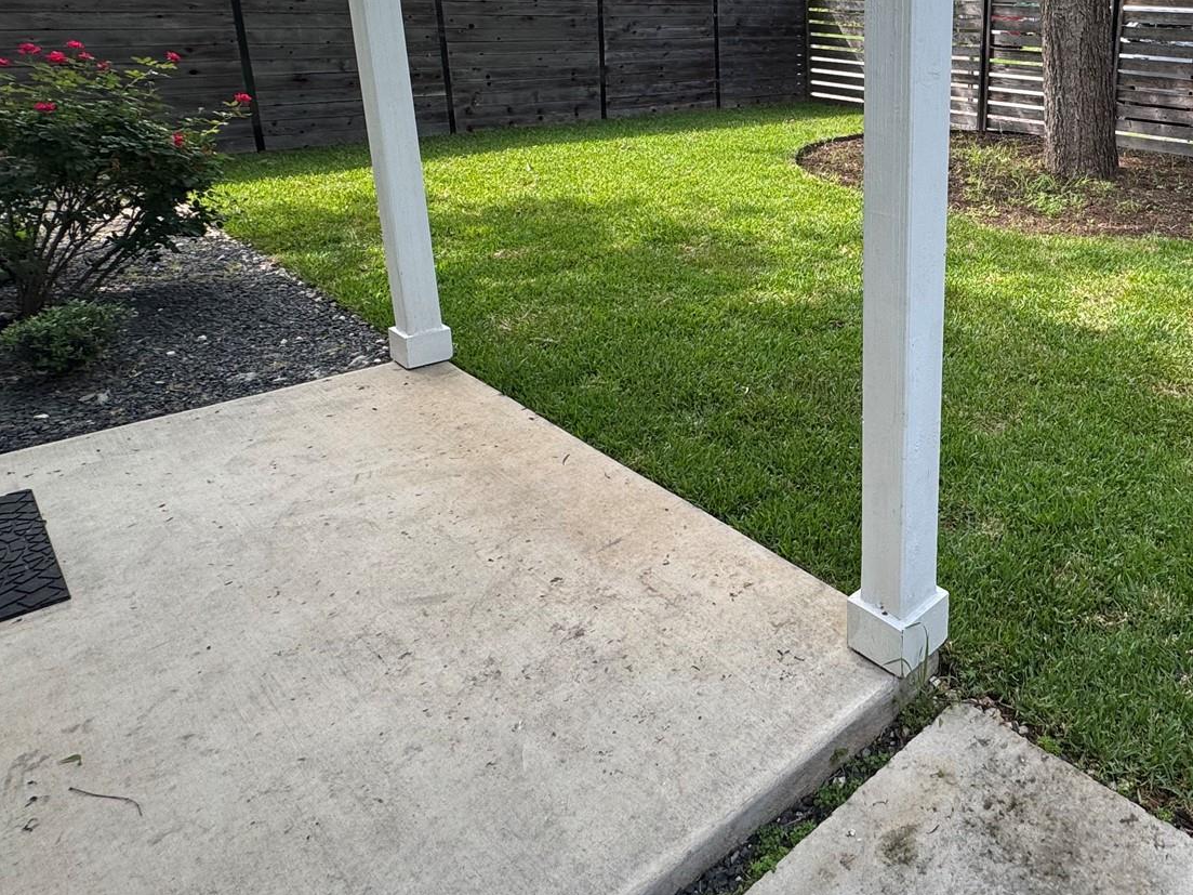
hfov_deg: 61.8
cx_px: 951
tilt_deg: -14.7
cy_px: 240
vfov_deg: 51.1
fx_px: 896
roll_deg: -1.7
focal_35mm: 26
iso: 40
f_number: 2.2
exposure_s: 1/207
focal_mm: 2.22
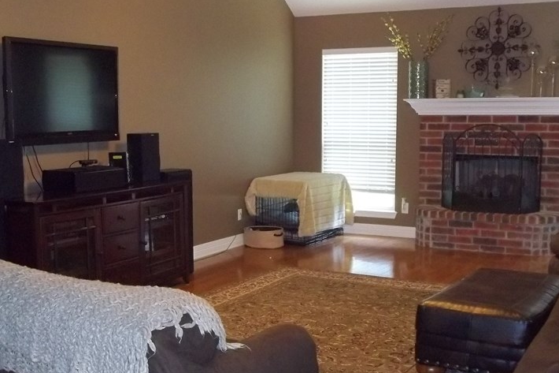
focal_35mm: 48
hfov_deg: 41.1
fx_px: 745
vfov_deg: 27.9
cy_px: 237
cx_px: 277
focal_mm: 5.7
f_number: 2.9
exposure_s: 1/30
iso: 400
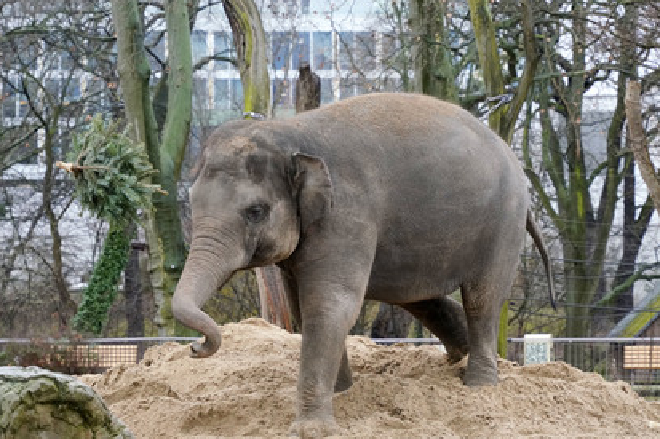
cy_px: 220
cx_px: 301
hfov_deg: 13.4
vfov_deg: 9.0
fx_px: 2804
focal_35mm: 153
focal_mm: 140
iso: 3200
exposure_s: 1/500
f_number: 6.3
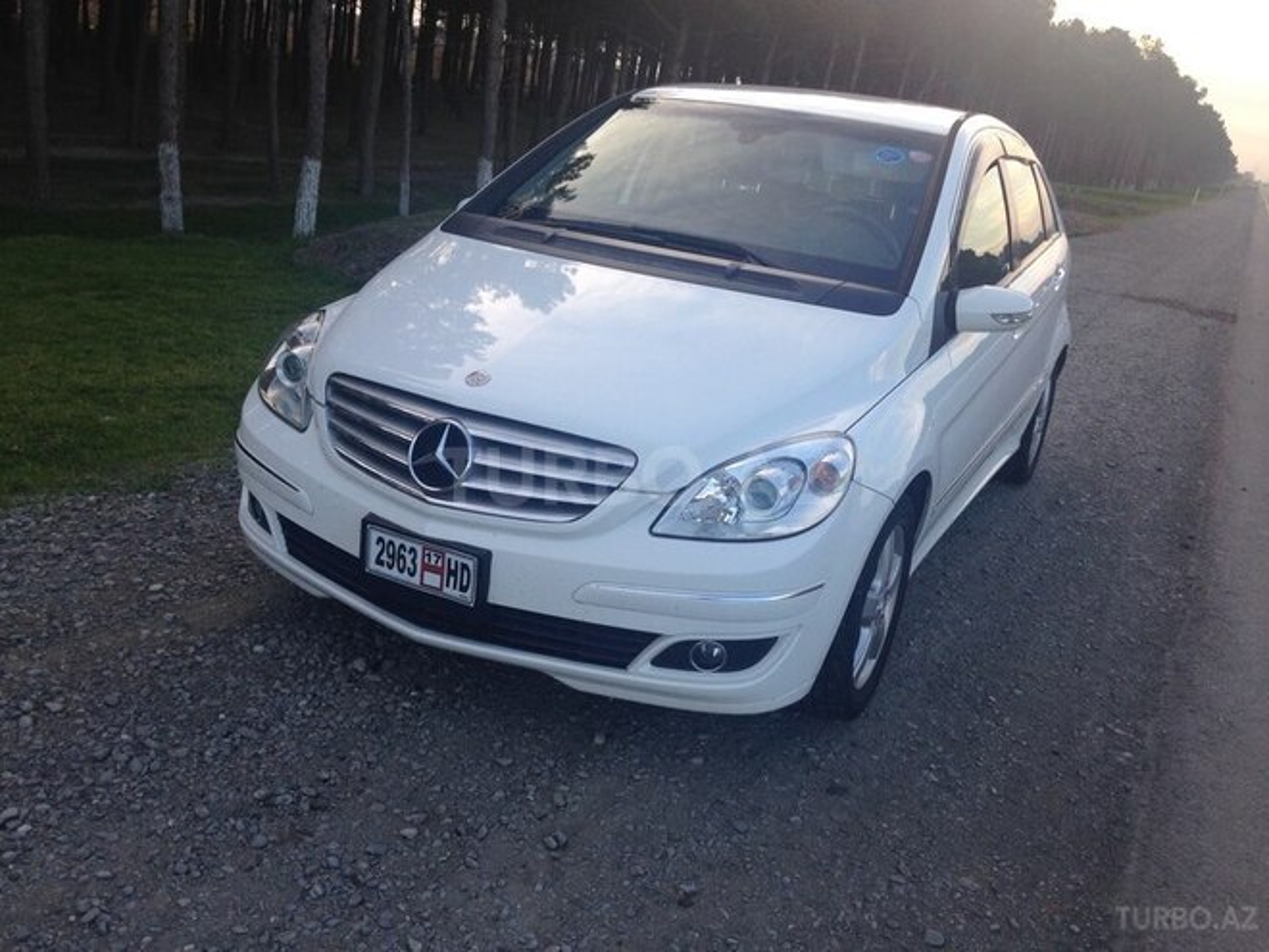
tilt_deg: -19.6
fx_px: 1210
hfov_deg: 55.4
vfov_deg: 42.9
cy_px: 476
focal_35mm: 33
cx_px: 634
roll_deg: -9.1
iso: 50
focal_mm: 4.12
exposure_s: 1/152
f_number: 2.4
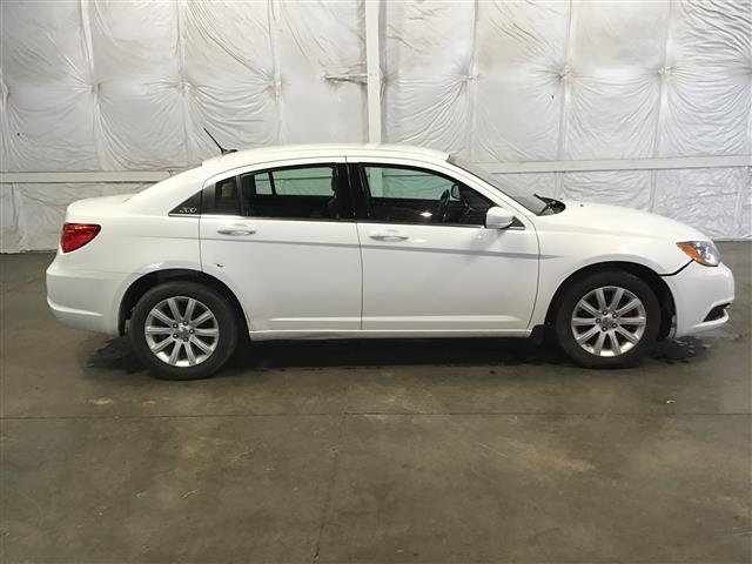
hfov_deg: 58.4
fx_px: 673
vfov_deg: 45.4
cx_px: 376
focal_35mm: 31
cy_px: 282
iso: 50
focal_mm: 3.3
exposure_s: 1/30
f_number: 2.4
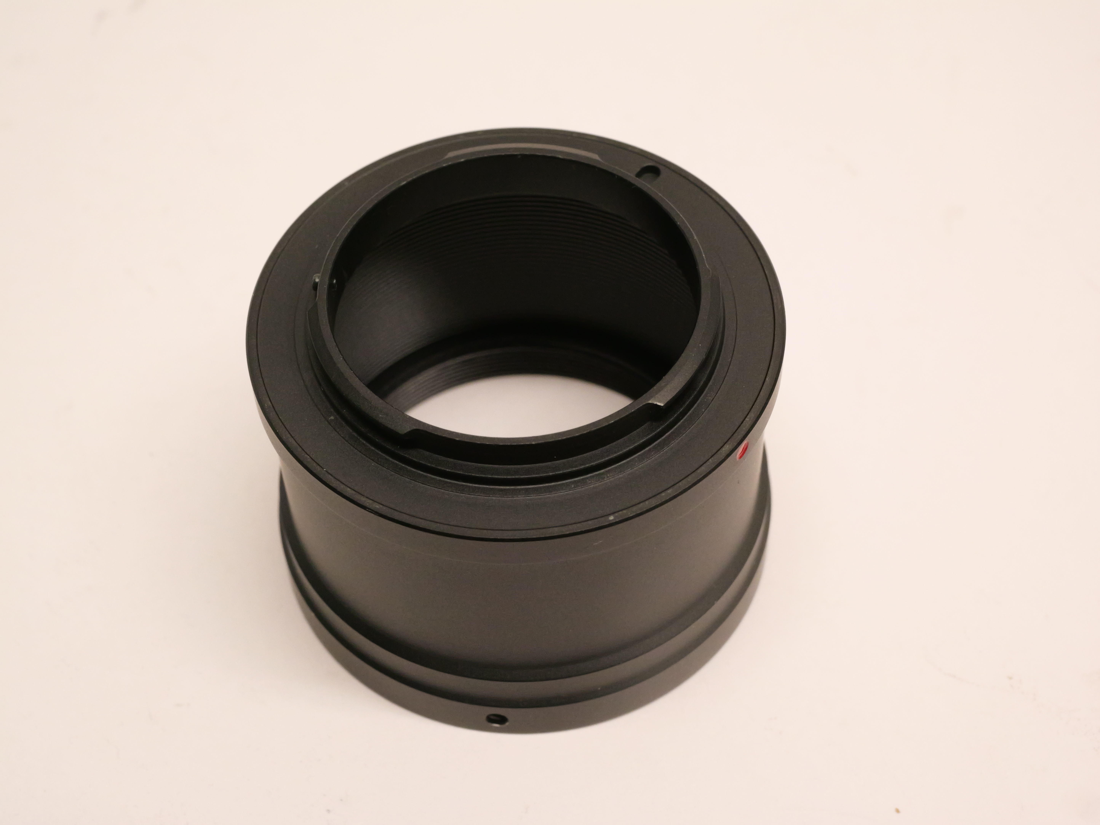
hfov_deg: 32.2
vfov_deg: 24.4
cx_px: 550
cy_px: 412
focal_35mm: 60
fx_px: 1907
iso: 2500
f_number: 8
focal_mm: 30
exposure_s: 1/125
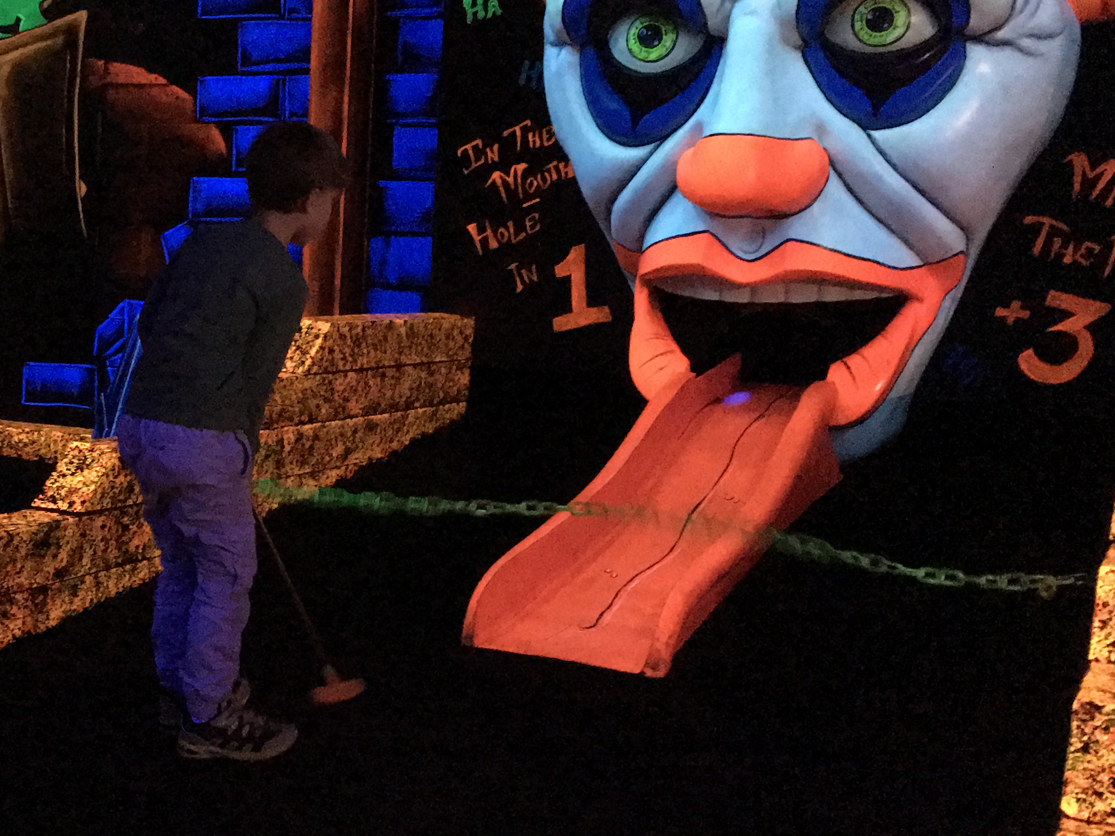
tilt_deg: -3.5
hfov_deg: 36.9
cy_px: 376
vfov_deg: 28.5
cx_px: 333
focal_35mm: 51
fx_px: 1643
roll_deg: -3.5
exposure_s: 1/15
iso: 1250
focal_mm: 4.15
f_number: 2.2
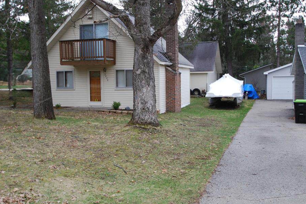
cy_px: 103
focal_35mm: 41
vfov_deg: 32.7
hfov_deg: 47.4
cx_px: 156
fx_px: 349
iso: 200
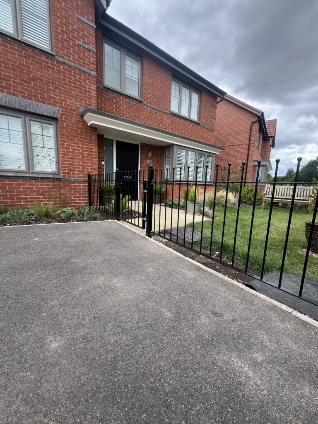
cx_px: 159
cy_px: 212
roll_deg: -1.4
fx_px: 159
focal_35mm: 13
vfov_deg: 106.2
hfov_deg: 89.9
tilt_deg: -8.0
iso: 32
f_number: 1.8
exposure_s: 1/300
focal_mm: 1.57
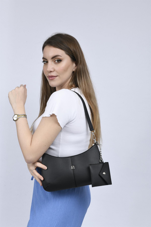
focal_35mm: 70
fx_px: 440
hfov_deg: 19.5
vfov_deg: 28.8
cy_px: 114
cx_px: 76
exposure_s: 1/160
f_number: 13
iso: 125
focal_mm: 70
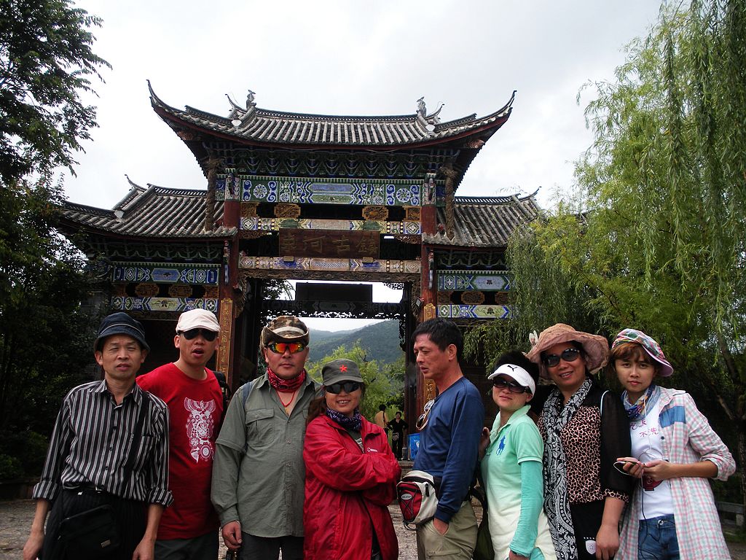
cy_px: 280
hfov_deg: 51.4
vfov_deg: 39.7
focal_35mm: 36
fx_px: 776
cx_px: 373
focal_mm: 6.3
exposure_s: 1/440
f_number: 3.5
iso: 64
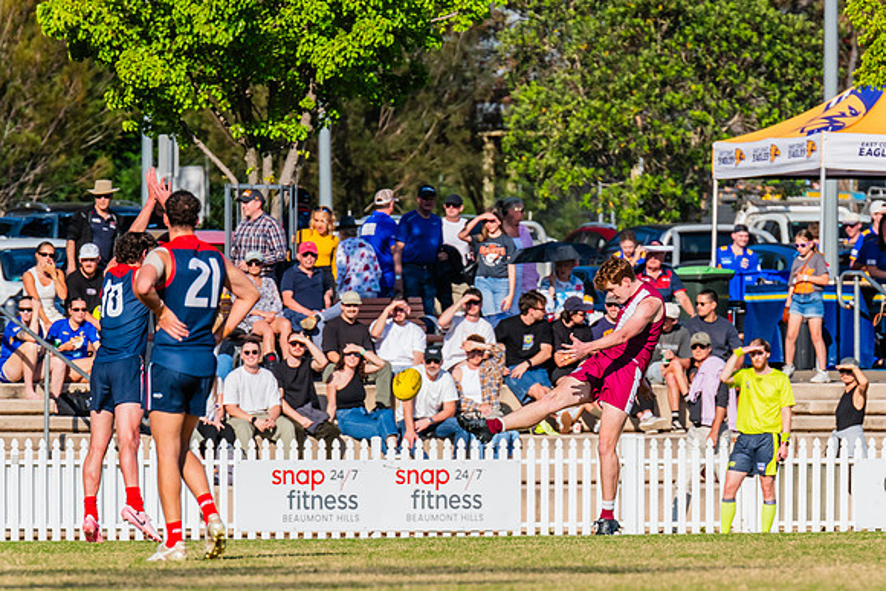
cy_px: 373
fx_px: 14427
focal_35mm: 586
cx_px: 602
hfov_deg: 3.5
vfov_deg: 2.3
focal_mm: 420
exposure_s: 1/1600
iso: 800
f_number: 11
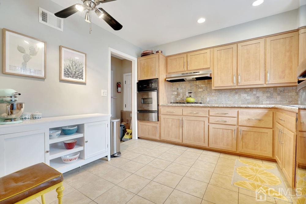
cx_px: 153
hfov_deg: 96.7
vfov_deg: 73.8
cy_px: 102
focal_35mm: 16
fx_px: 136
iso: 200
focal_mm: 16
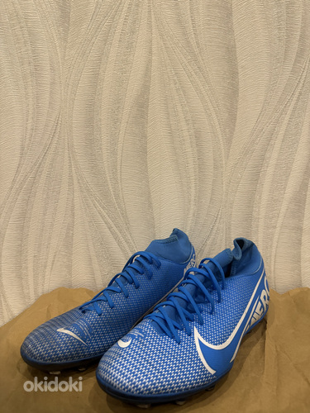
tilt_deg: -7.6
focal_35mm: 24
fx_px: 287
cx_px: 155
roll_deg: -0.6
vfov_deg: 71.6
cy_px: 206
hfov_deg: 56.8
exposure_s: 1/50
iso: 400
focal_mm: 6.76
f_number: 1.78
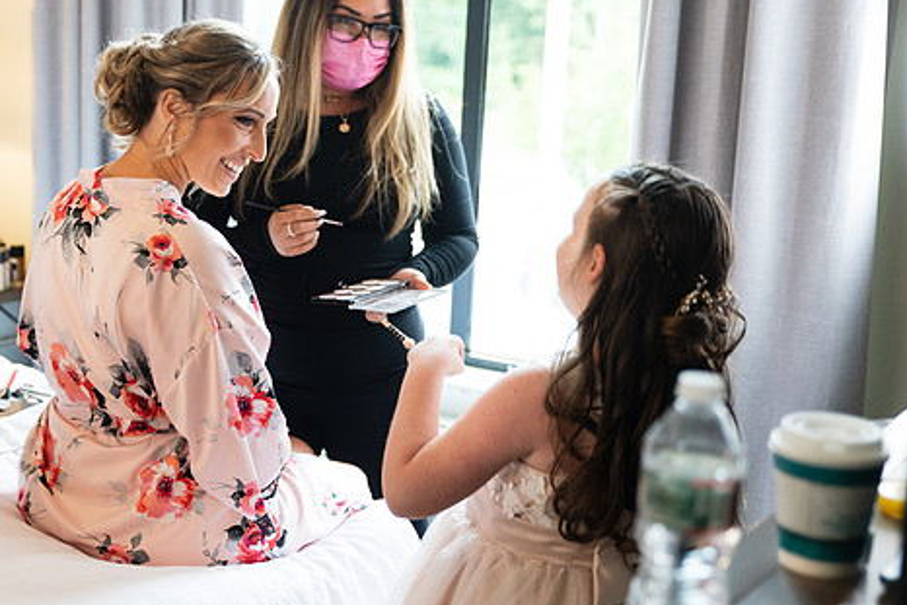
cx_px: 346
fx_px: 1537
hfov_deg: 32.7
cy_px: 246
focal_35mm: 61
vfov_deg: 22.2
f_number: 2.8
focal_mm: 49
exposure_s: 1/500
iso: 2000
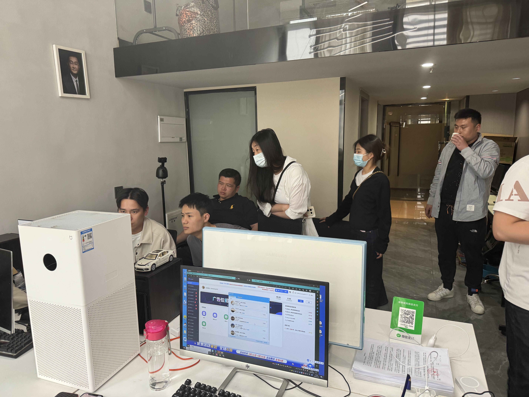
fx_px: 367
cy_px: 198
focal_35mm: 24
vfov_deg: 56.8
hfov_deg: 71.6
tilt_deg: -8.7
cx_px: 264
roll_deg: +0.9
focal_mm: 6.86
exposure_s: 1/90
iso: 200
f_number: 1.78
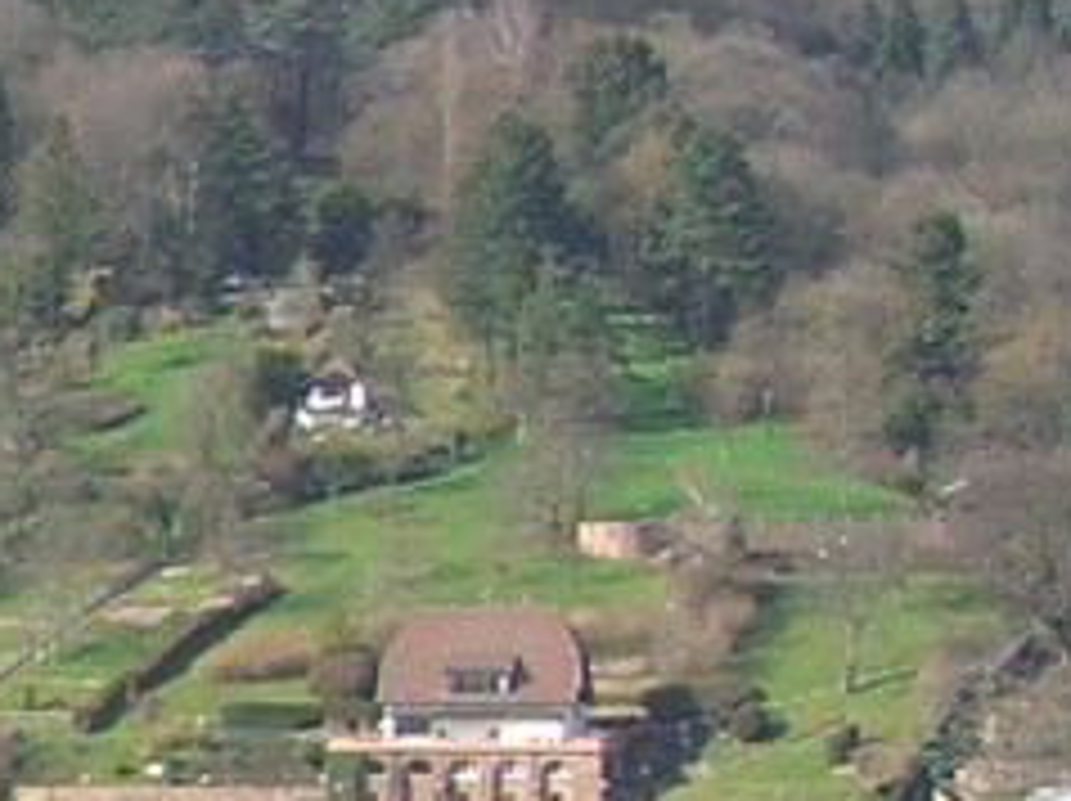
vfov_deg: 5.7
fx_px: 7913
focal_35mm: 256
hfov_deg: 6.8
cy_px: 1278
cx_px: -2430
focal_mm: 7.9
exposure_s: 1/320
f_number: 4
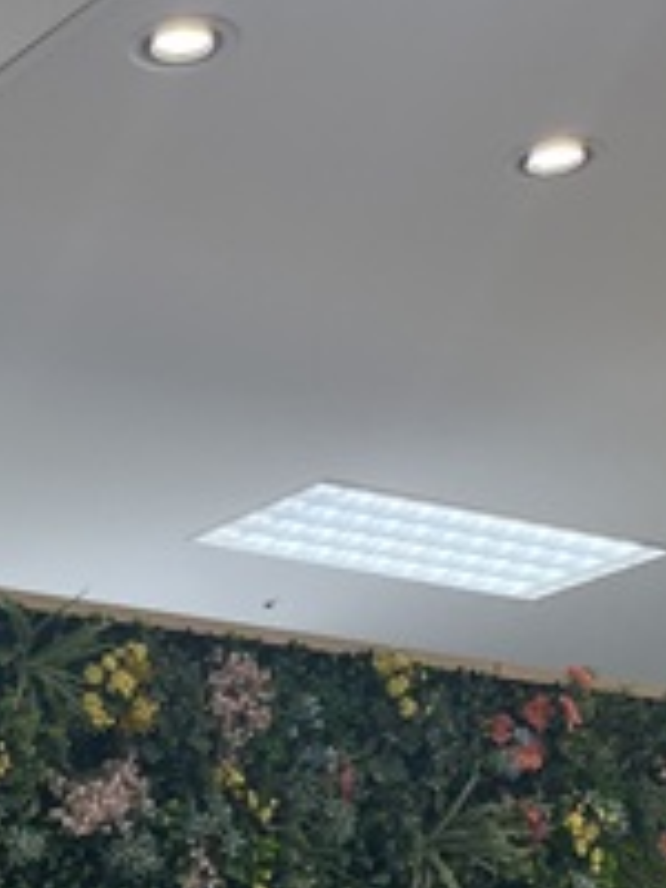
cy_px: 1494
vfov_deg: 18.2
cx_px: -173
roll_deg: +1.7
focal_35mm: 90
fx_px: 2309
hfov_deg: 15.7
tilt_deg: -6.3
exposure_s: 1/100
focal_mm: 5.1
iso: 50
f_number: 1.6
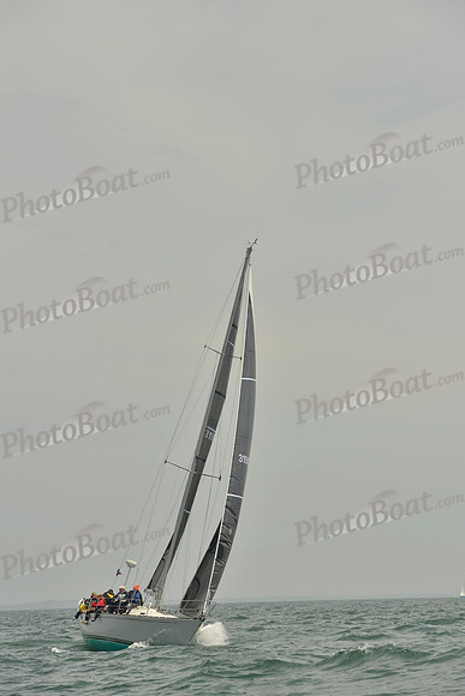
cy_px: 348
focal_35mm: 110
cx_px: 232
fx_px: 2130
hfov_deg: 12.5
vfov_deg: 18.6
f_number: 8
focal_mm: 110
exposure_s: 1/1250
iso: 200
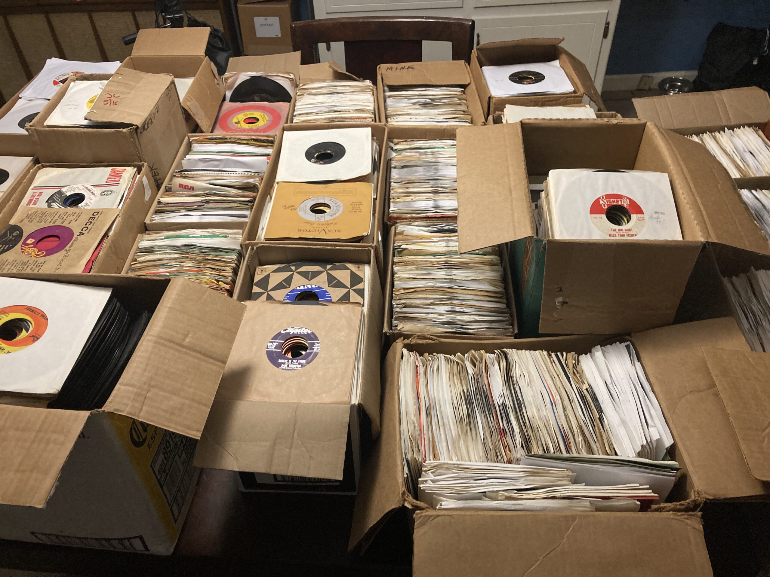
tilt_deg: -43.2
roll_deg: +2.6
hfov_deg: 63.4
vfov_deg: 49.7
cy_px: 288
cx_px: 385
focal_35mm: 28
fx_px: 623
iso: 250
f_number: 1.8
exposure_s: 1/40
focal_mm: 3.99
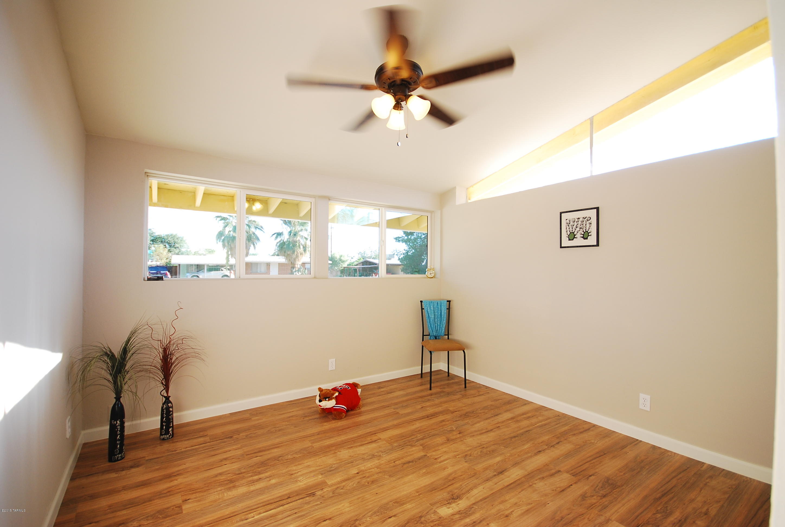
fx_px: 328
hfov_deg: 100.3
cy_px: 264
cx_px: 392
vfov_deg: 77.6
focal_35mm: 15
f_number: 4
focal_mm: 10
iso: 200
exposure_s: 1/80
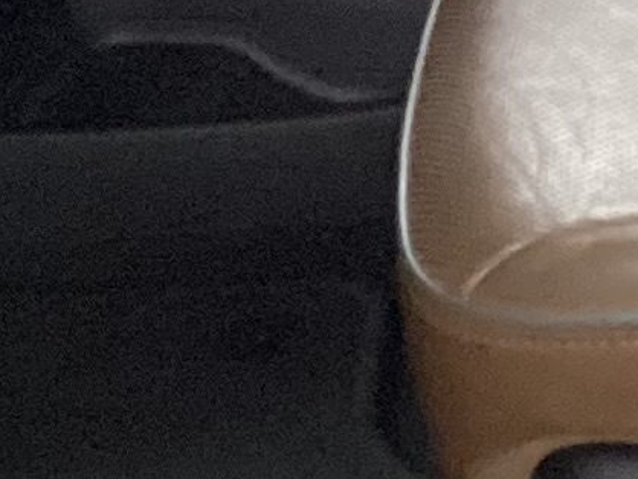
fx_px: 4463
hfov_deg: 8.1
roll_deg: -1.4
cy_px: -470
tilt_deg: -24.4
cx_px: 865
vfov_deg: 6.0
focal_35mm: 242
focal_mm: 3.3
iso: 640
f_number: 2.4
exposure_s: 1/30
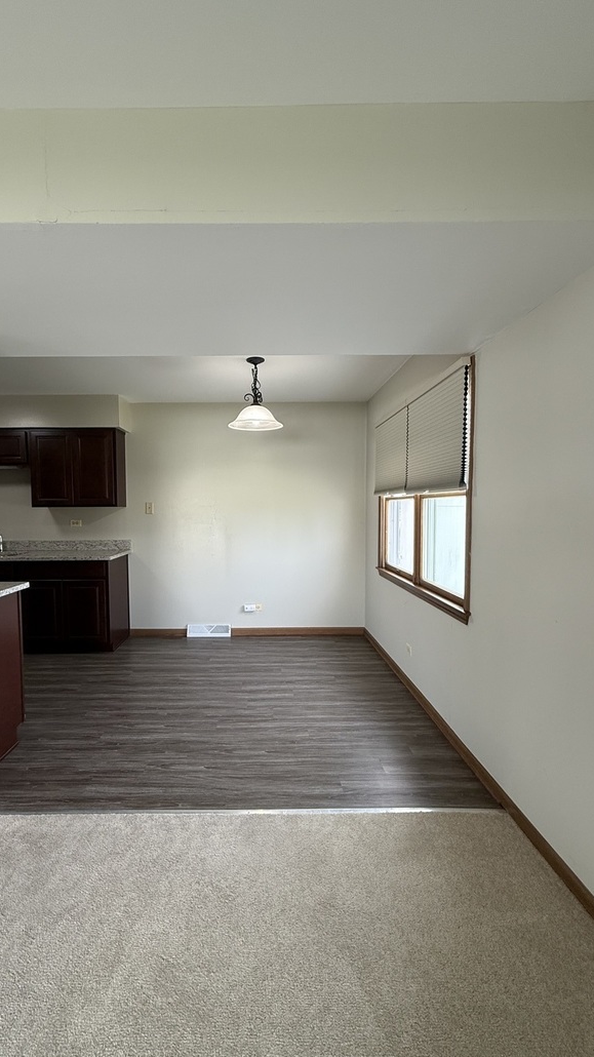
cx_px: 264
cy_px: 538
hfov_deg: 66.9
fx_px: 448
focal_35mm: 16
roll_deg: -0.4
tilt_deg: -3.4
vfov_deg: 99.4
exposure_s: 1/120
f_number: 2.2
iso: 125
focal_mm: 2.22
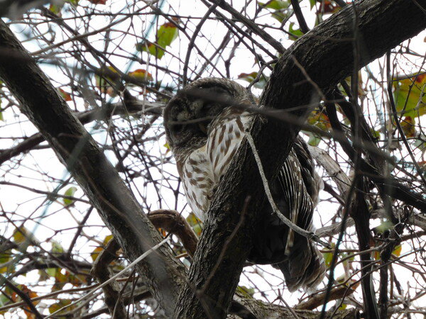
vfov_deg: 2.5
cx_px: 213
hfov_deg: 3.3
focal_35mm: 600
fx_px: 7384
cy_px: 160
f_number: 5.6
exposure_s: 1/250
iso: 360
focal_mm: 107.5
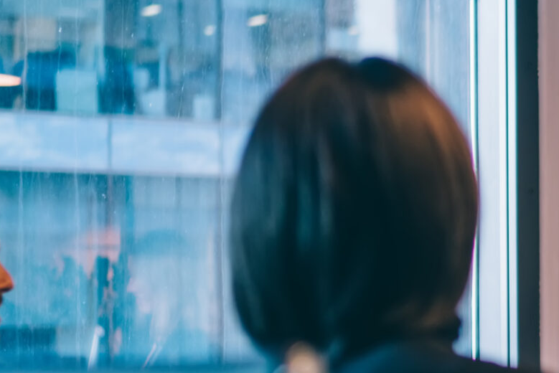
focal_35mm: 115
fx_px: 1786
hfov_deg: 17.0
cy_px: 313
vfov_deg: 11.9
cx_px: 684
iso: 400
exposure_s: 1/320
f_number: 1.4
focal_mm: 35
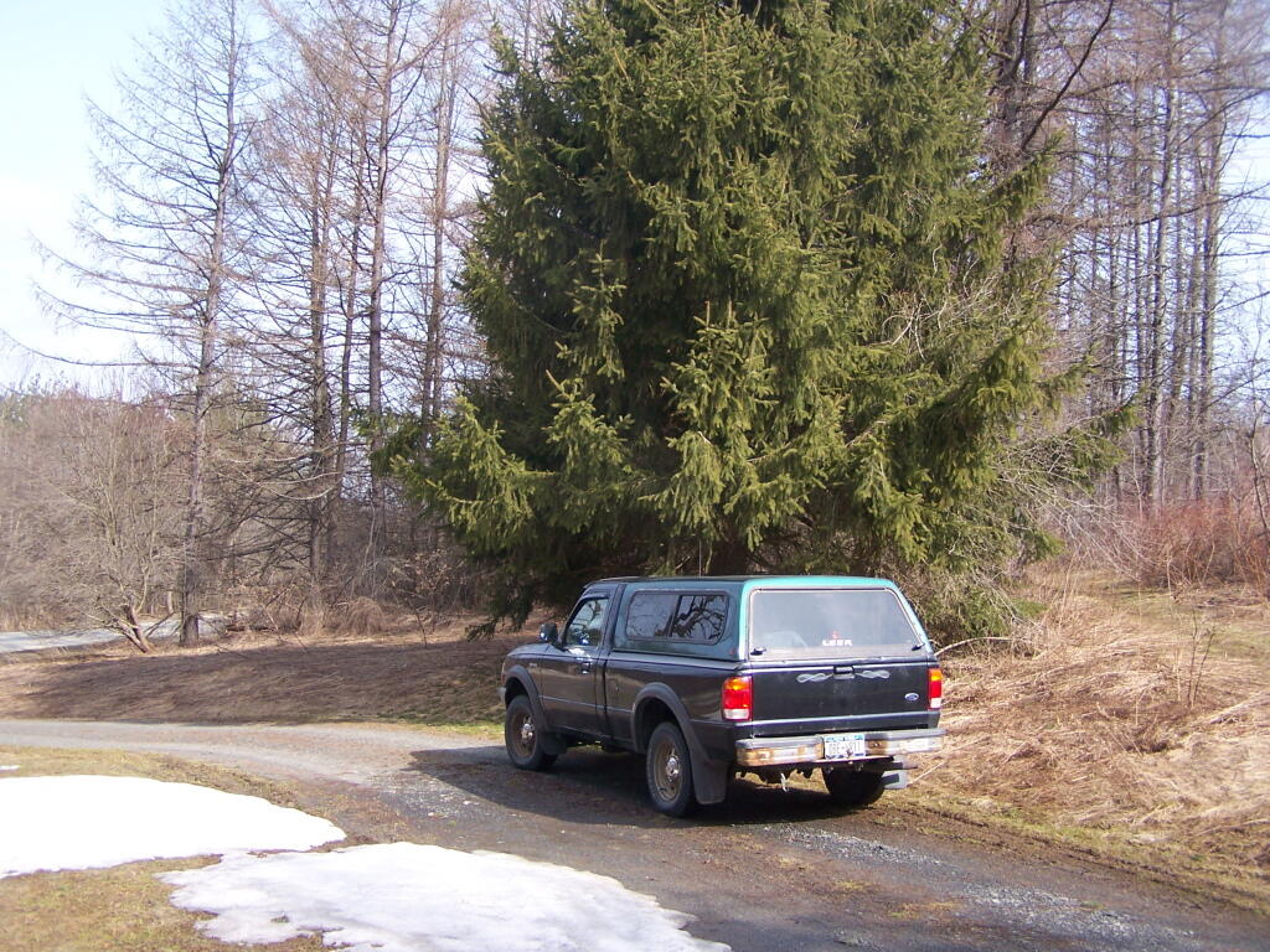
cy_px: 476
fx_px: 1394
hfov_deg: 49.0
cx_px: 635
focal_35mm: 38
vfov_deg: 37.7
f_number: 2.8
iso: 80
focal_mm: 6.3
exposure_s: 1/500
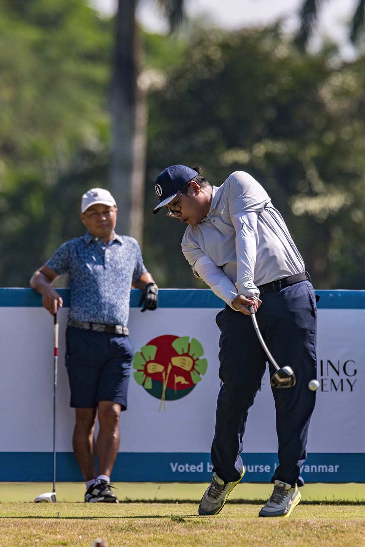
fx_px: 9885
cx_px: 182
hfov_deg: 2.1
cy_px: 274
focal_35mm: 650
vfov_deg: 3.2
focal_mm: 650
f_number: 8
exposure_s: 1/2500
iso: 450
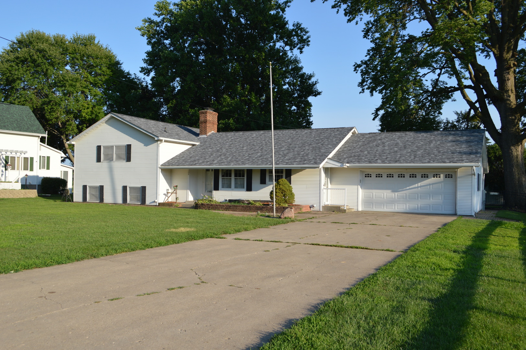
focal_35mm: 33
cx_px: 263
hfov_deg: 57.3
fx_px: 482
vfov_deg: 39.9
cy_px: 175
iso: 100
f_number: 7.1
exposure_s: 1/200
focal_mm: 22
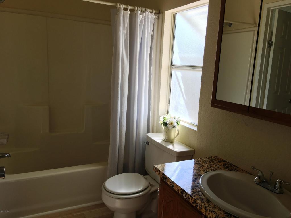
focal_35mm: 29
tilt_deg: -9.7
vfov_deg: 48.2
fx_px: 244
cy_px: 109
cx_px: 146
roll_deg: -3.0
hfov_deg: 61.7
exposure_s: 1/124
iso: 25
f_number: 2.2
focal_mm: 4.15
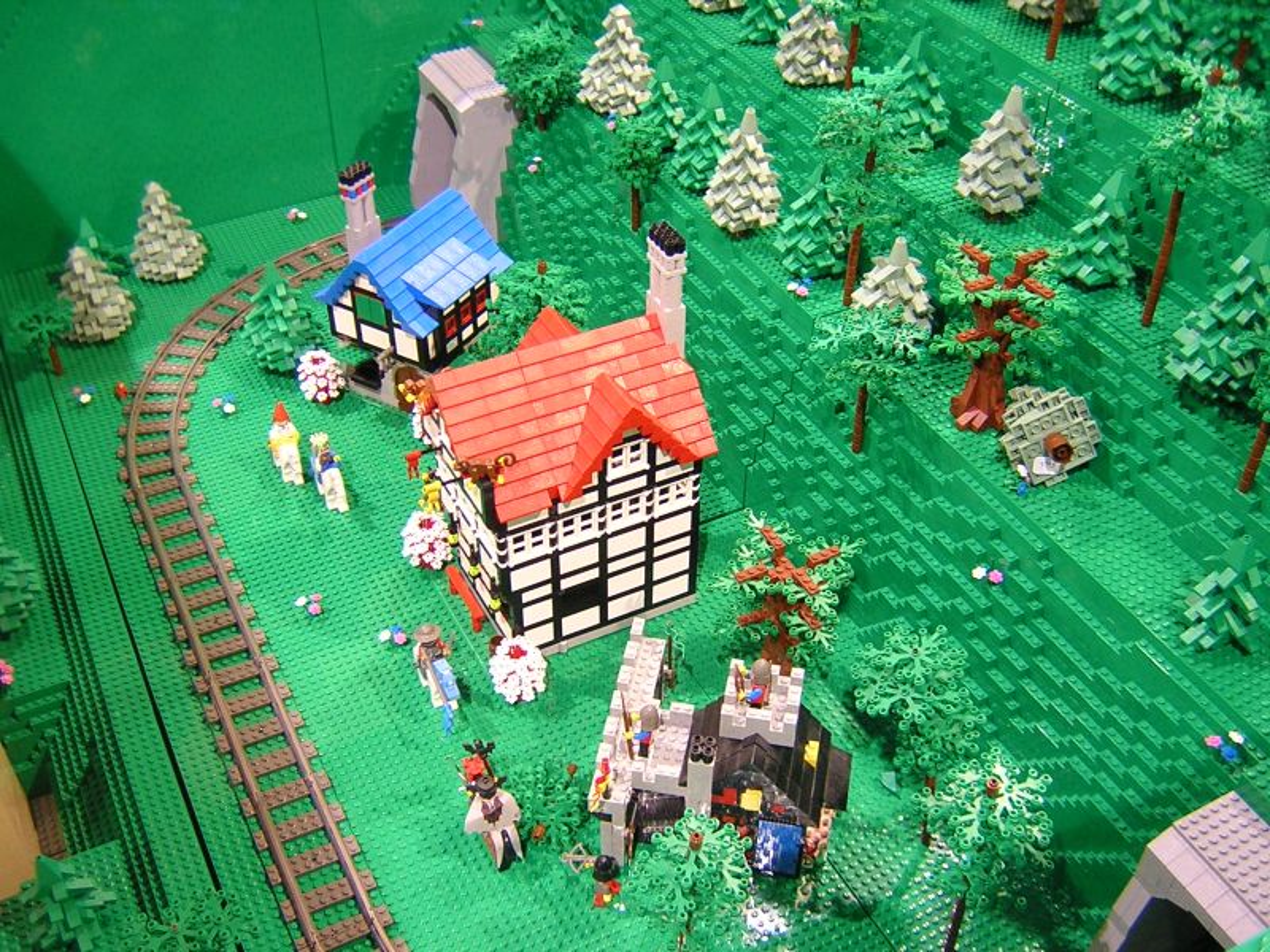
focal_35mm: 36
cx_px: 635
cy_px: 476
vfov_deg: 39.7
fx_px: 1321
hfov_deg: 51.4
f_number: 2.6
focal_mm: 4.7
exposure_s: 1/3.6
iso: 142
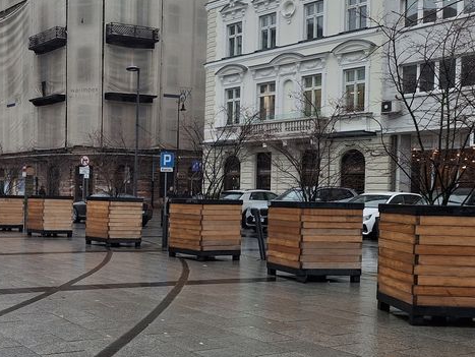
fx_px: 632
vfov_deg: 31.5
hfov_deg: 38.5
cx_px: 51
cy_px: 207
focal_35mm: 46
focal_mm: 4.69
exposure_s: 1/129
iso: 32
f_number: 1.8
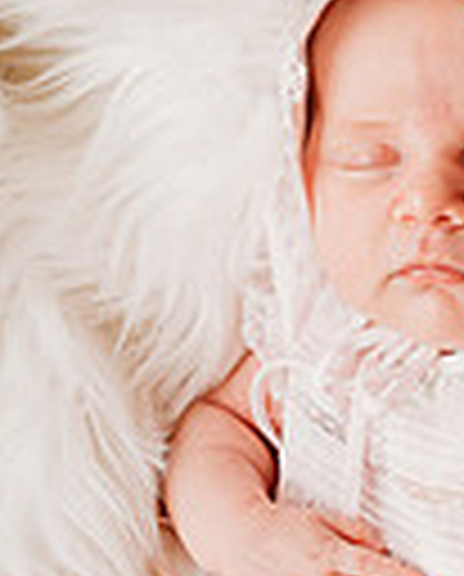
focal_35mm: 79
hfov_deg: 18.8
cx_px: 487
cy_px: 540
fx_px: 1351
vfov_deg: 23.3
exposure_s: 1/200
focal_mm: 24
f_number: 2.8
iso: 100
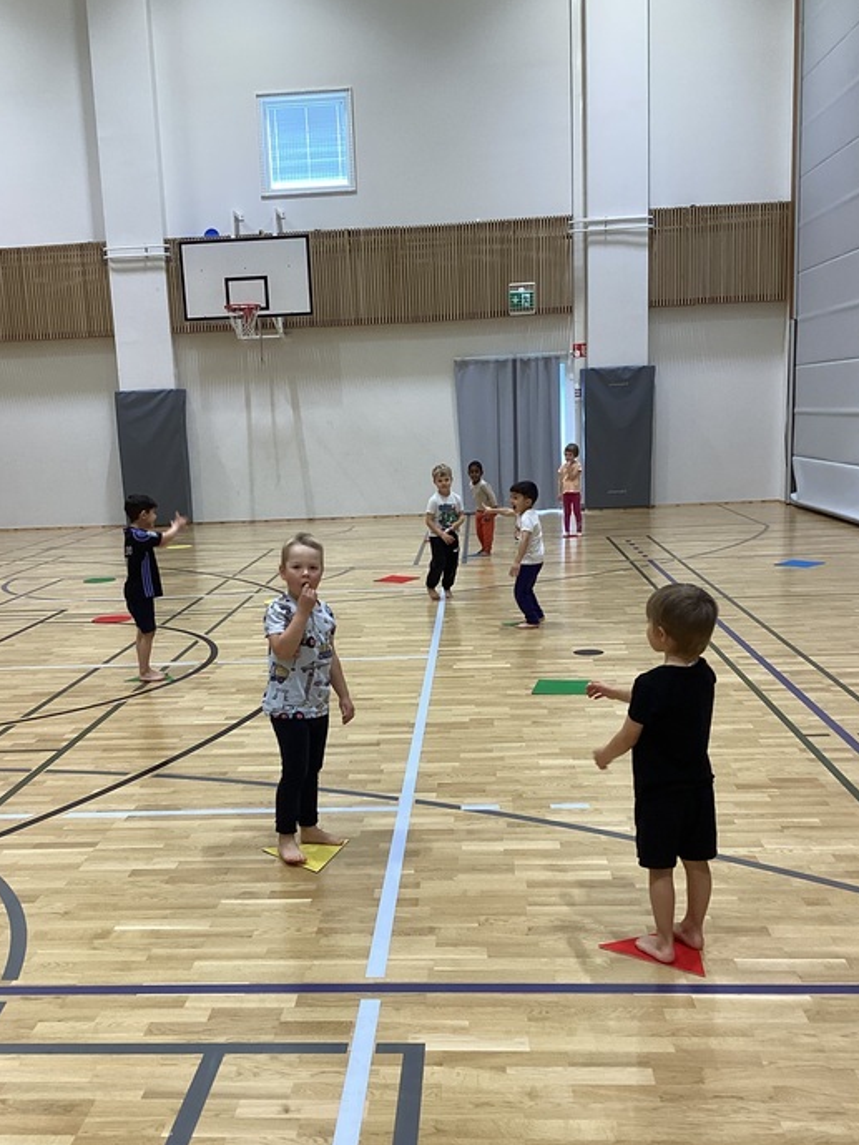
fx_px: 1191
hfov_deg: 39.6
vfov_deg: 51.3
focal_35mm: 36
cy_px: 628
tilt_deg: -11.0
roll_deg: +1.8
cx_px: 385
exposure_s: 1/60
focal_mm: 3.3
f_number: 2.4
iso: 80
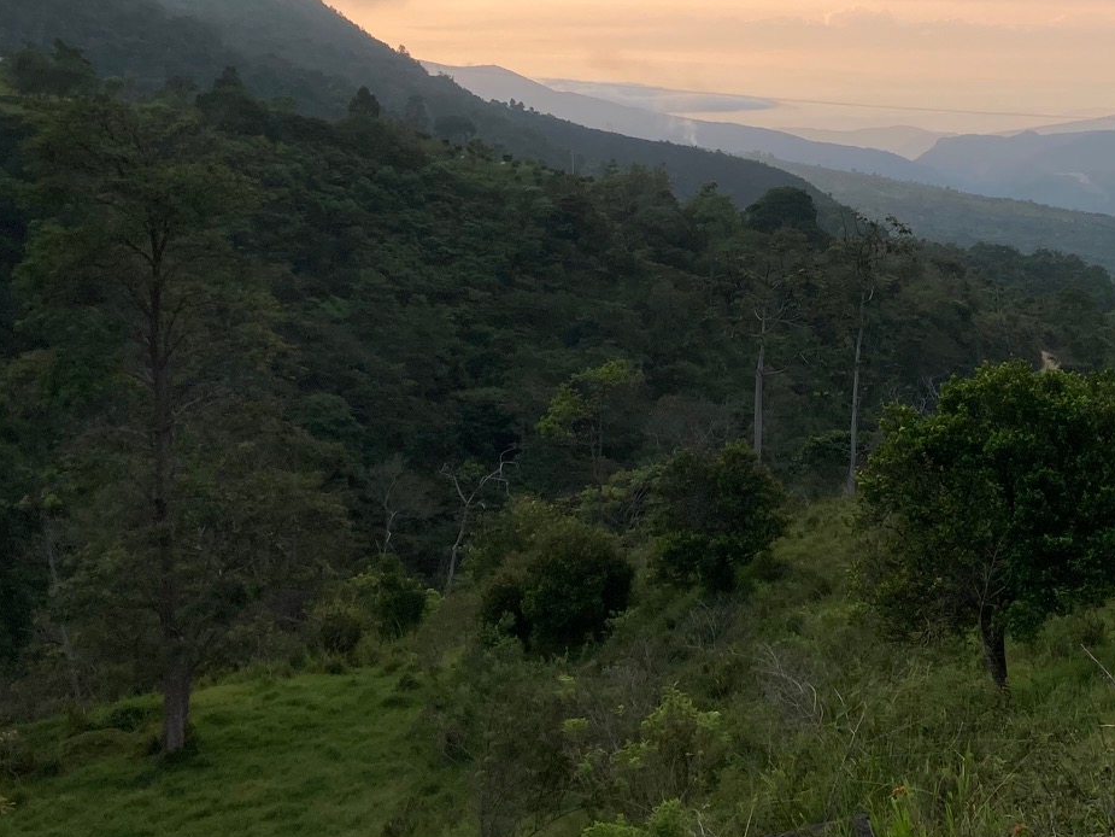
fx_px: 1965
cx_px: 996
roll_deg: +0.1
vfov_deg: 23.5
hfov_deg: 30.3
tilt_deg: -0.3
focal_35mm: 61
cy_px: 121
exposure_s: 1/374
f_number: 1.8
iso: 20
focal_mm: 3.99
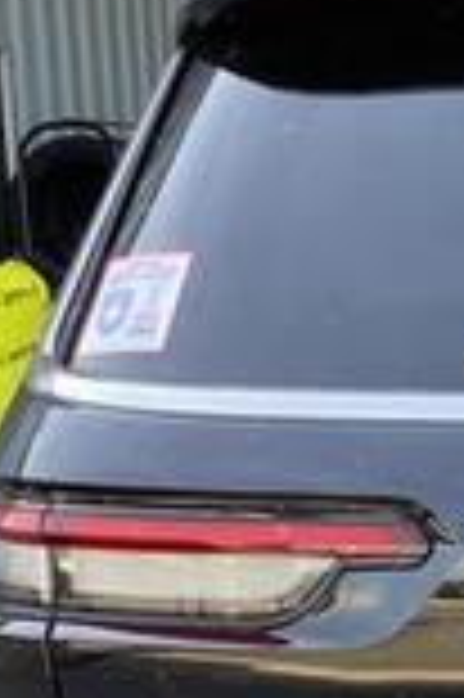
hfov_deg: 12.1
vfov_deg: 18.9
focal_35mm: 105
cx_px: 806
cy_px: 707
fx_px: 2034
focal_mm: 3.3
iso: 50
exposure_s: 1/120
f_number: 2.4
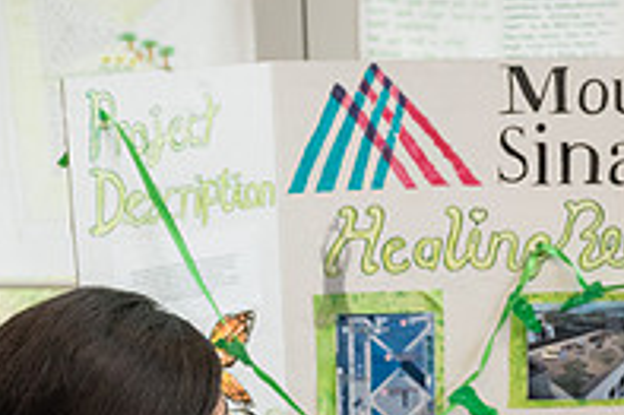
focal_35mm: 95
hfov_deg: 21.2
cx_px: 490
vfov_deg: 14.0
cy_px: 466
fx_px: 1645
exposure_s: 1/400
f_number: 4
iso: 2500
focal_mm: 27
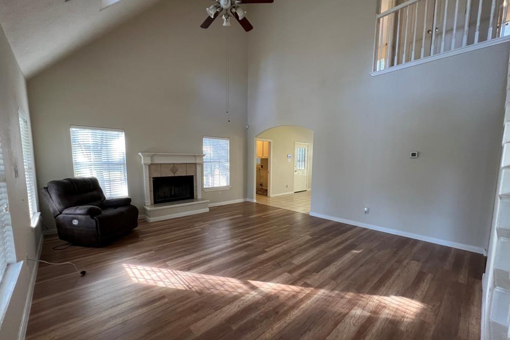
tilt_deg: -6.1
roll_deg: -0.2
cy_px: 183
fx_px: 198
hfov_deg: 104.3
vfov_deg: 81.0
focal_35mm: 14
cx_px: 251
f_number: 1.8
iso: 250
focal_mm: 1.57
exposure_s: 1/75
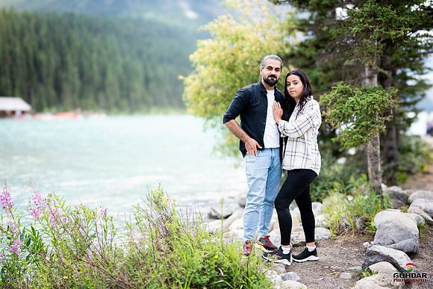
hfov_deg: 54.4
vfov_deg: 37.9
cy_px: 144
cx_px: 216
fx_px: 421
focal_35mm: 35
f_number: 1.2
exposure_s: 1/4000
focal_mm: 35
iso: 200
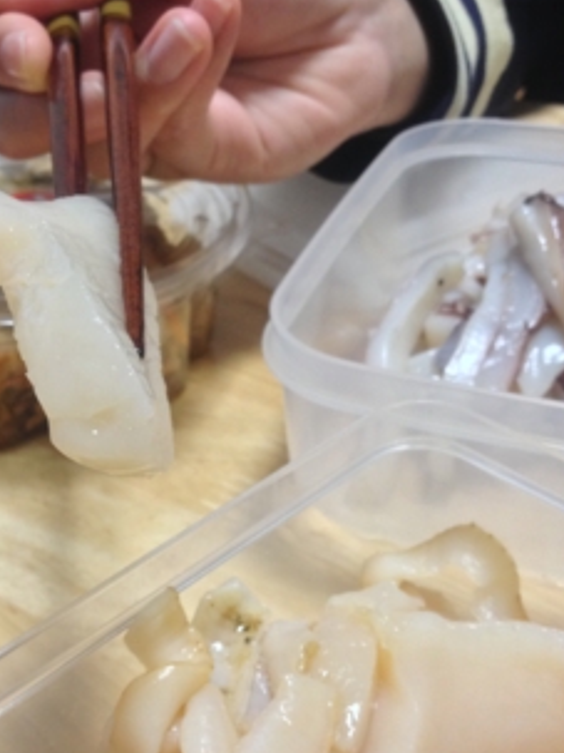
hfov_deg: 28.0
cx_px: 241
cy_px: 385
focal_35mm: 52
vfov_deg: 36.8
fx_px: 1130
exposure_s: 1/20
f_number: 2.4
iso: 125
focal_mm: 4.28
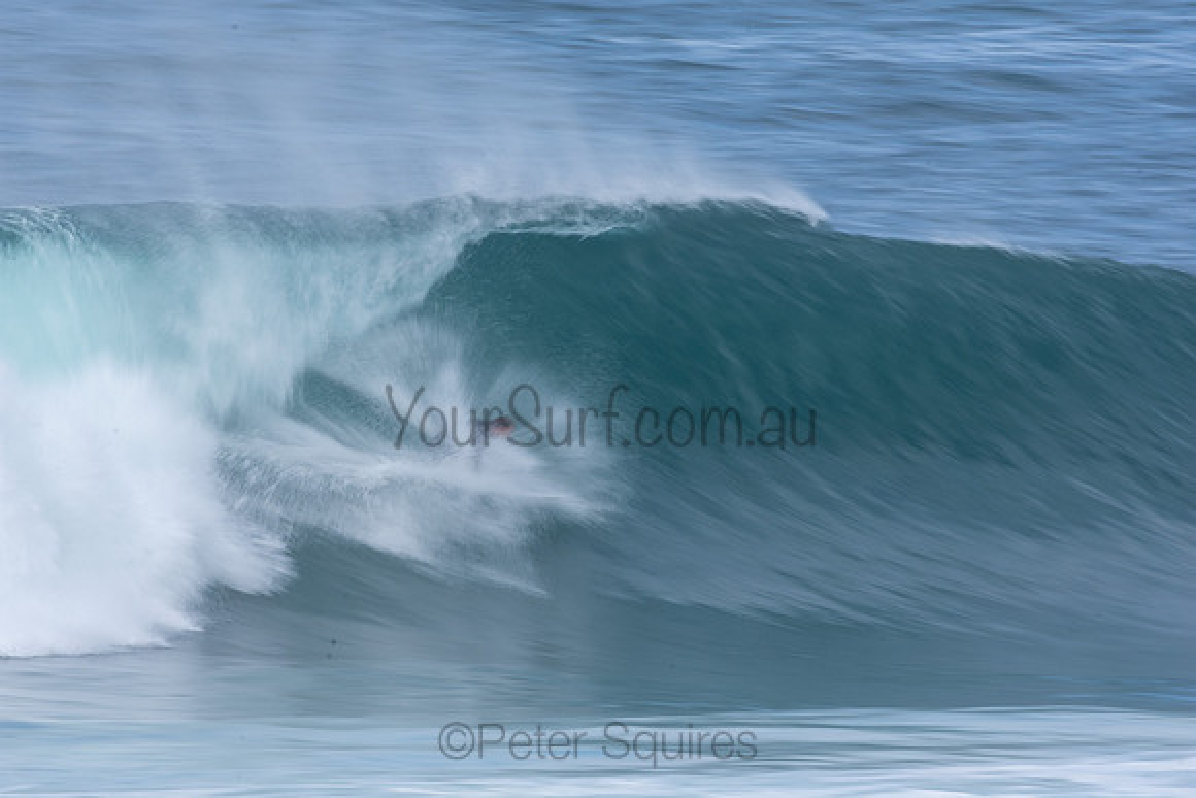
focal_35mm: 750
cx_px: 598
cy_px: 399
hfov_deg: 2.7
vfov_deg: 1.8
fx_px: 24921
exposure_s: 1/25
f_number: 22
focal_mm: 500
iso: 100
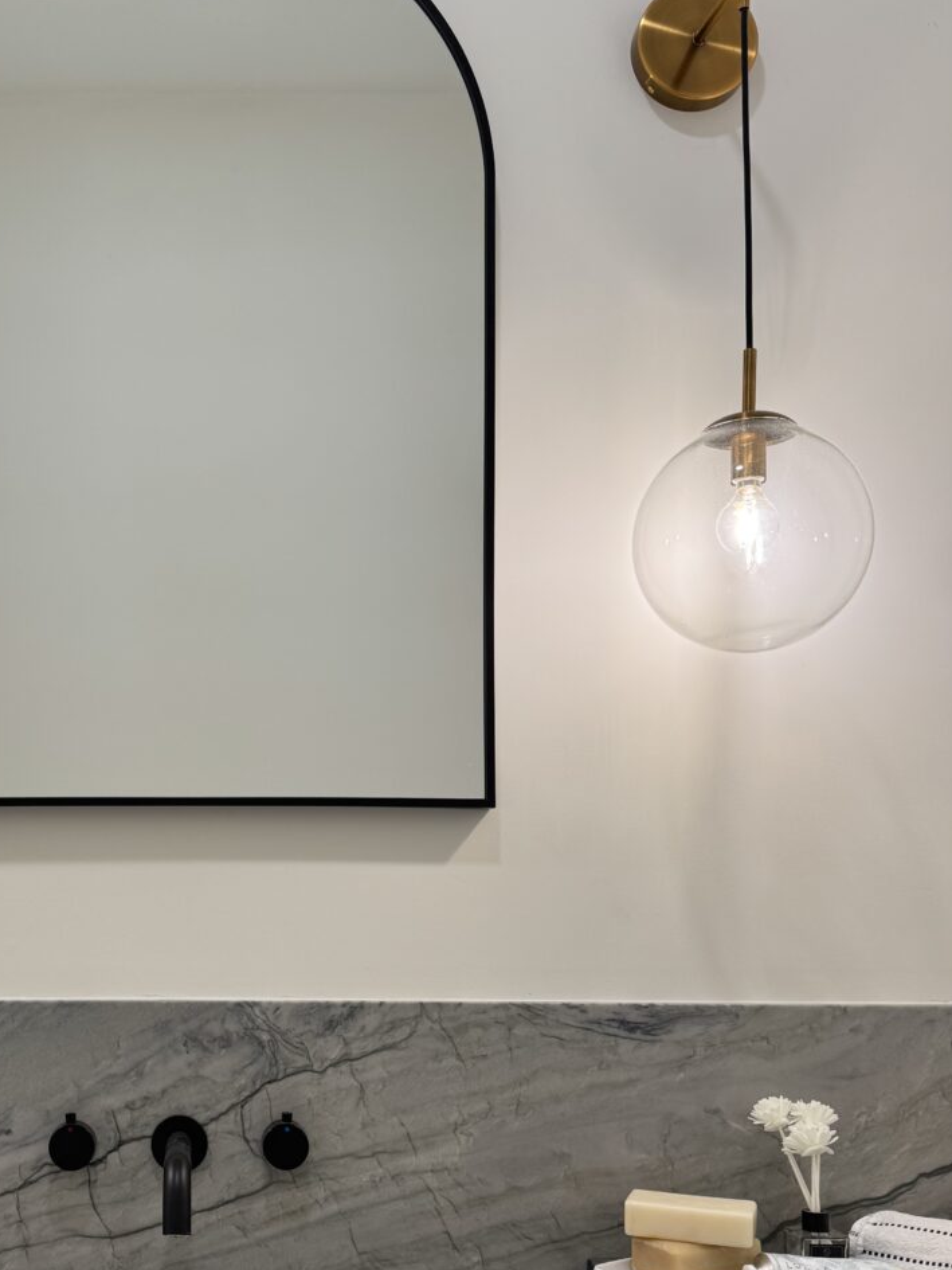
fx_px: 1430
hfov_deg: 35.7
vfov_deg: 47.0
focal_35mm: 39
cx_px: 197
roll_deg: +0.7
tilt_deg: +1.7
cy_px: 853
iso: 80
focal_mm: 6.76
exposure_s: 1/120
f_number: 1.78
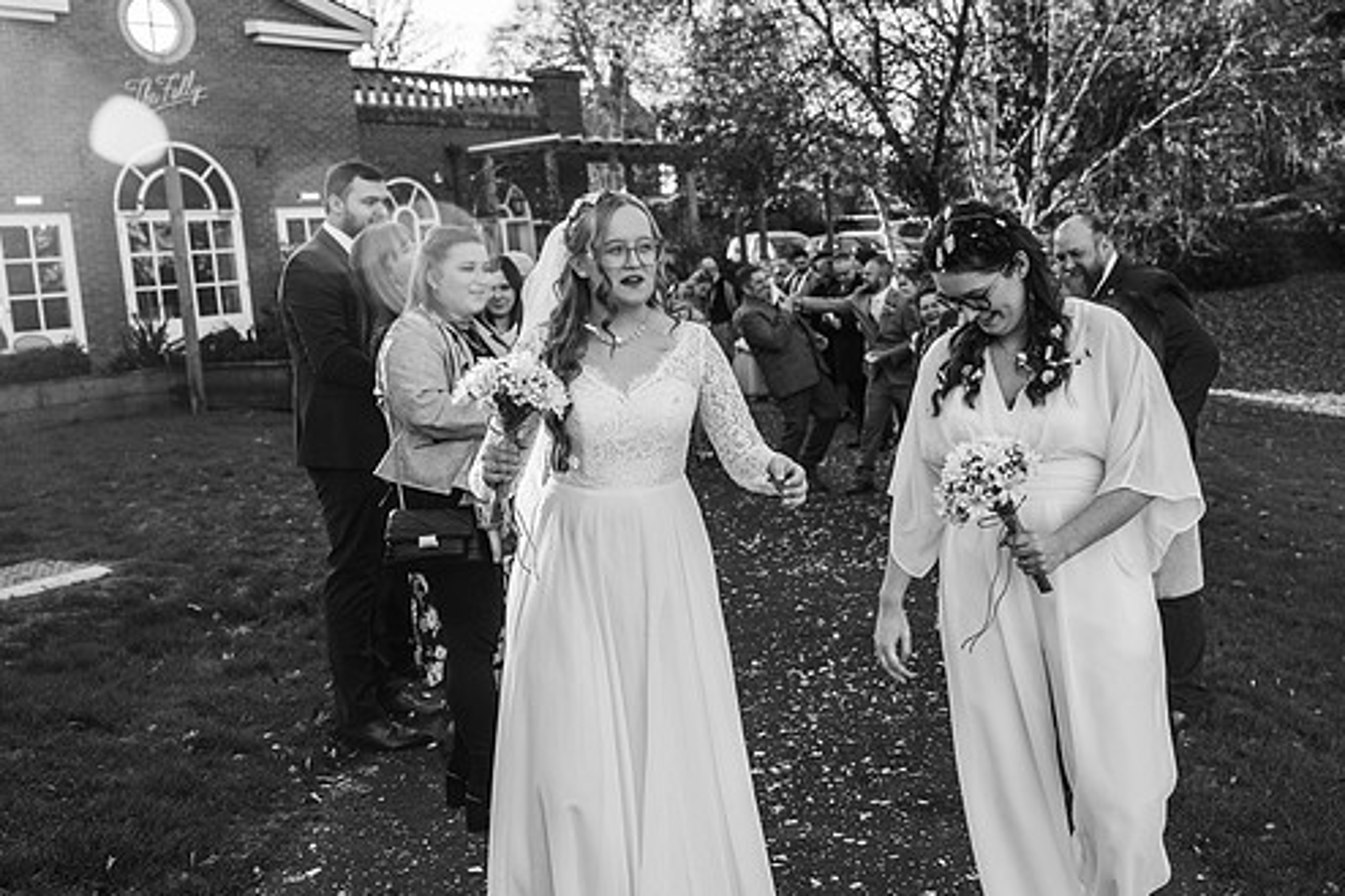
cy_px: 403
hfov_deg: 51.8
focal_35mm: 37
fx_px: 1382
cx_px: 757
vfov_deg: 35.9
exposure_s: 1/640
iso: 280
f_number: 4
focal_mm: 31.5
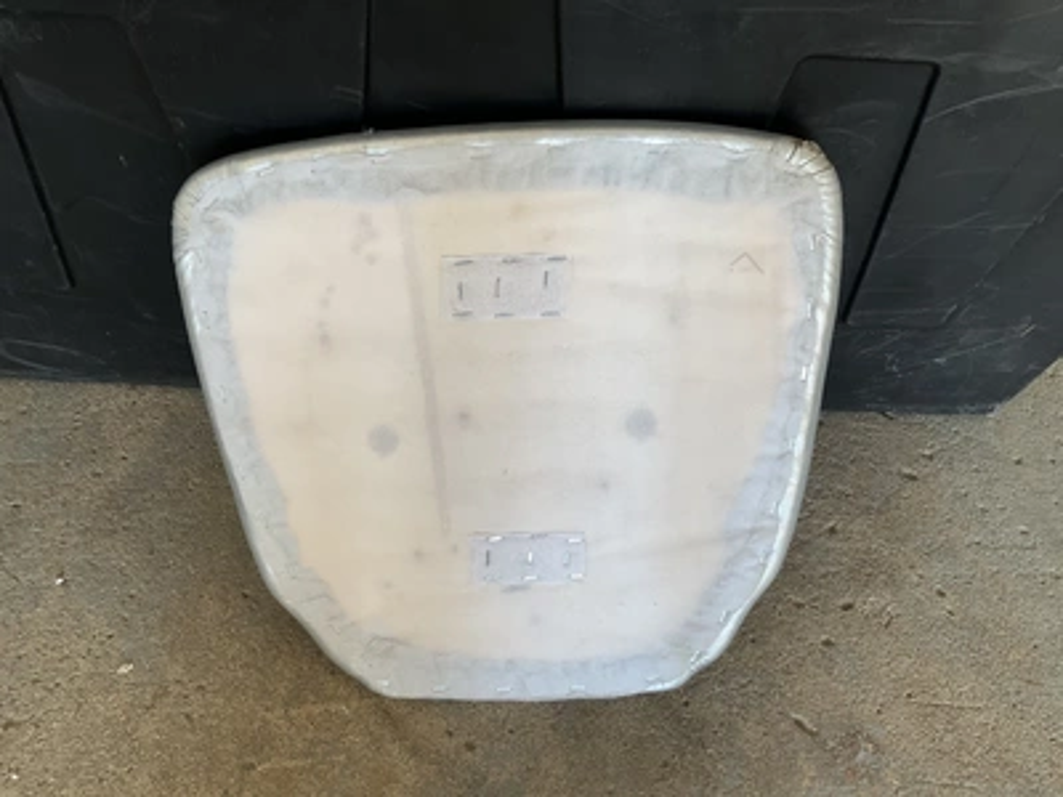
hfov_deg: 61.7
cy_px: 398
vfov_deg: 48.2
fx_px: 891
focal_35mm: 29
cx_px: 532
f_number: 1.8
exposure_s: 1/120
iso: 50
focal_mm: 3
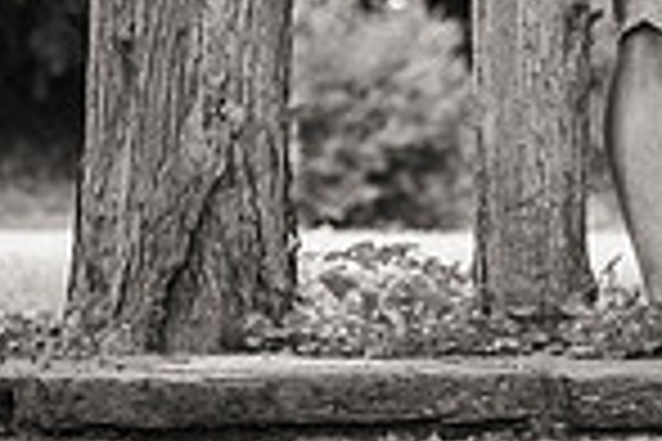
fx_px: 5277
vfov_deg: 4.7
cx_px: 976
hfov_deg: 7.1
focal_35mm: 287
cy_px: -396
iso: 800
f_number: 2.8
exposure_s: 1/60
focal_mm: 70
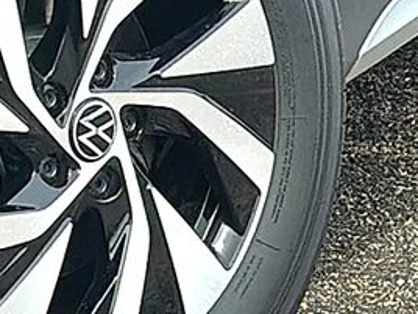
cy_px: 145
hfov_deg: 7.6
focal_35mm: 261
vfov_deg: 5.7
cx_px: 309
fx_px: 3152
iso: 100
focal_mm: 6.86
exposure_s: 1/2545
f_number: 1.78
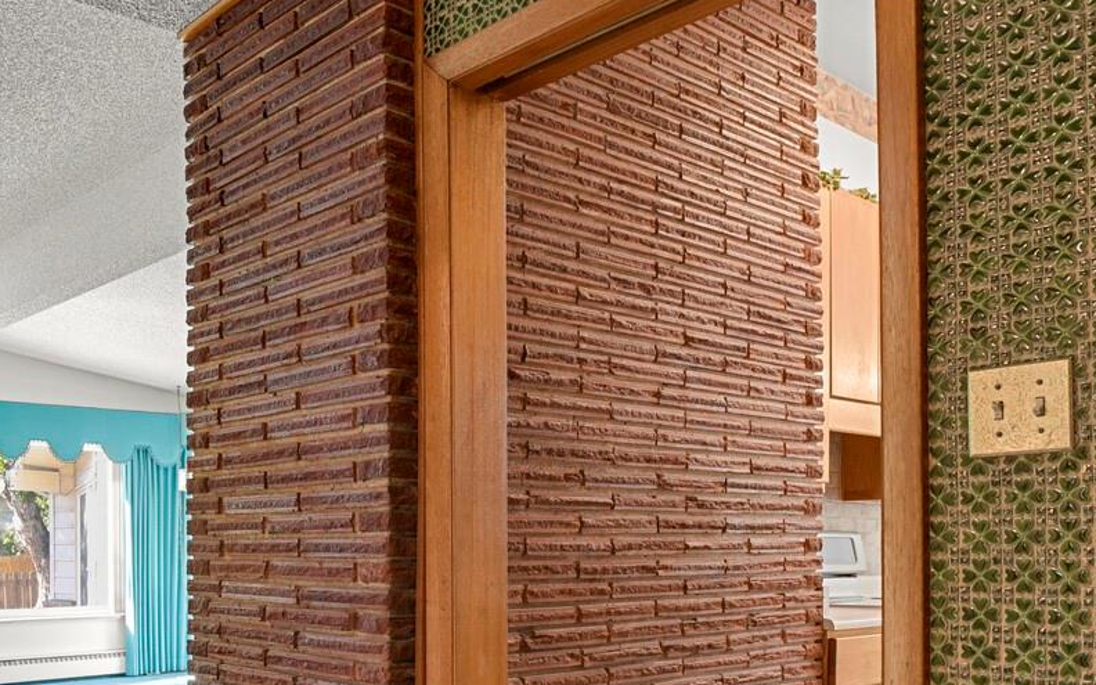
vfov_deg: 35.1
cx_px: 240
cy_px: 549
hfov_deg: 52.2
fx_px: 1045
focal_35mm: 35
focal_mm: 17
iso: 250
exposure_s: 4
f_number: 6.3
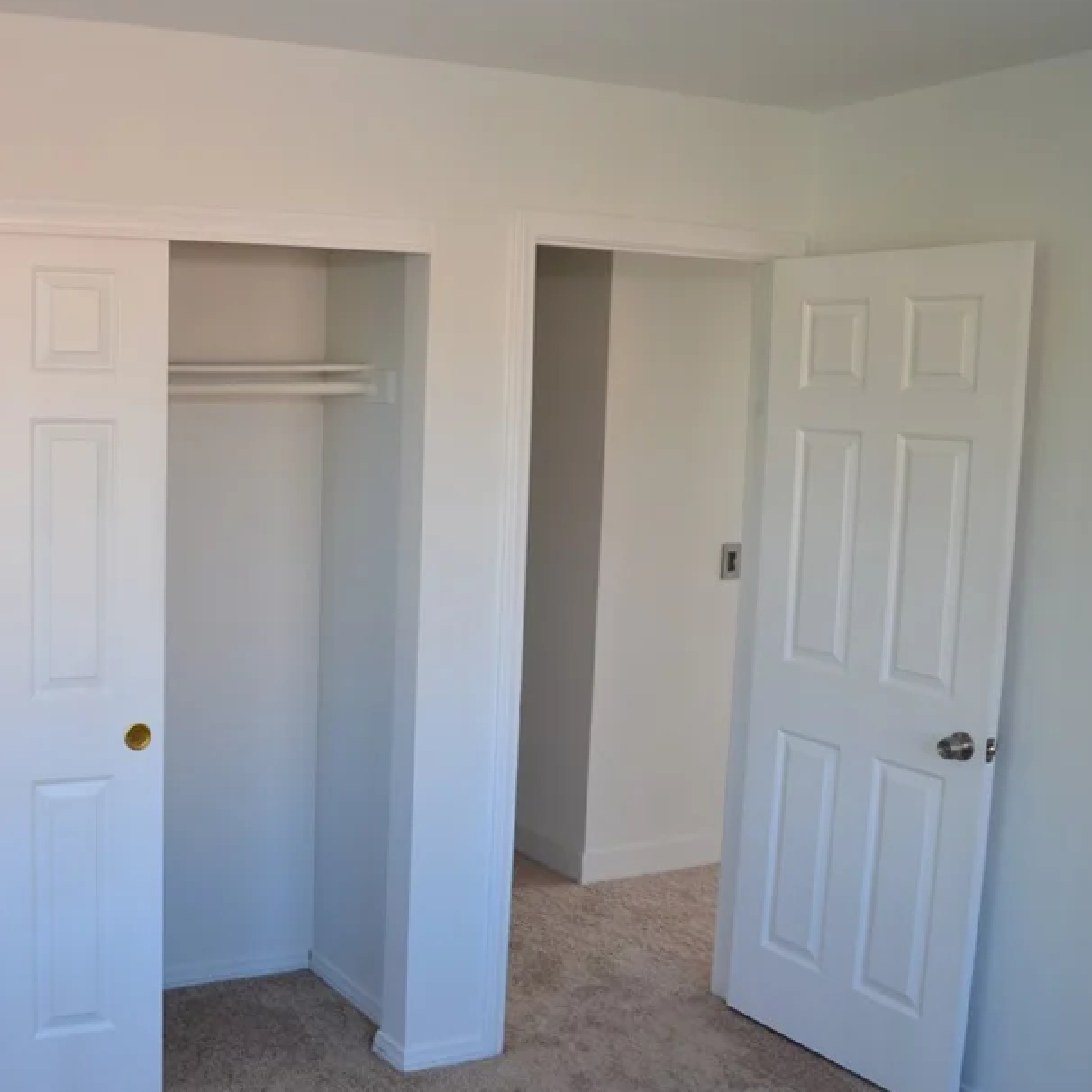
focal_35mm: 43
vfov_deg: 39.2
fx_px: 1535
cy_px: 569
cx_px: 223
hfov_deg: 37.8
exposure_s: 1/60
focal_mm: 20
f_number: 10
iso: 400
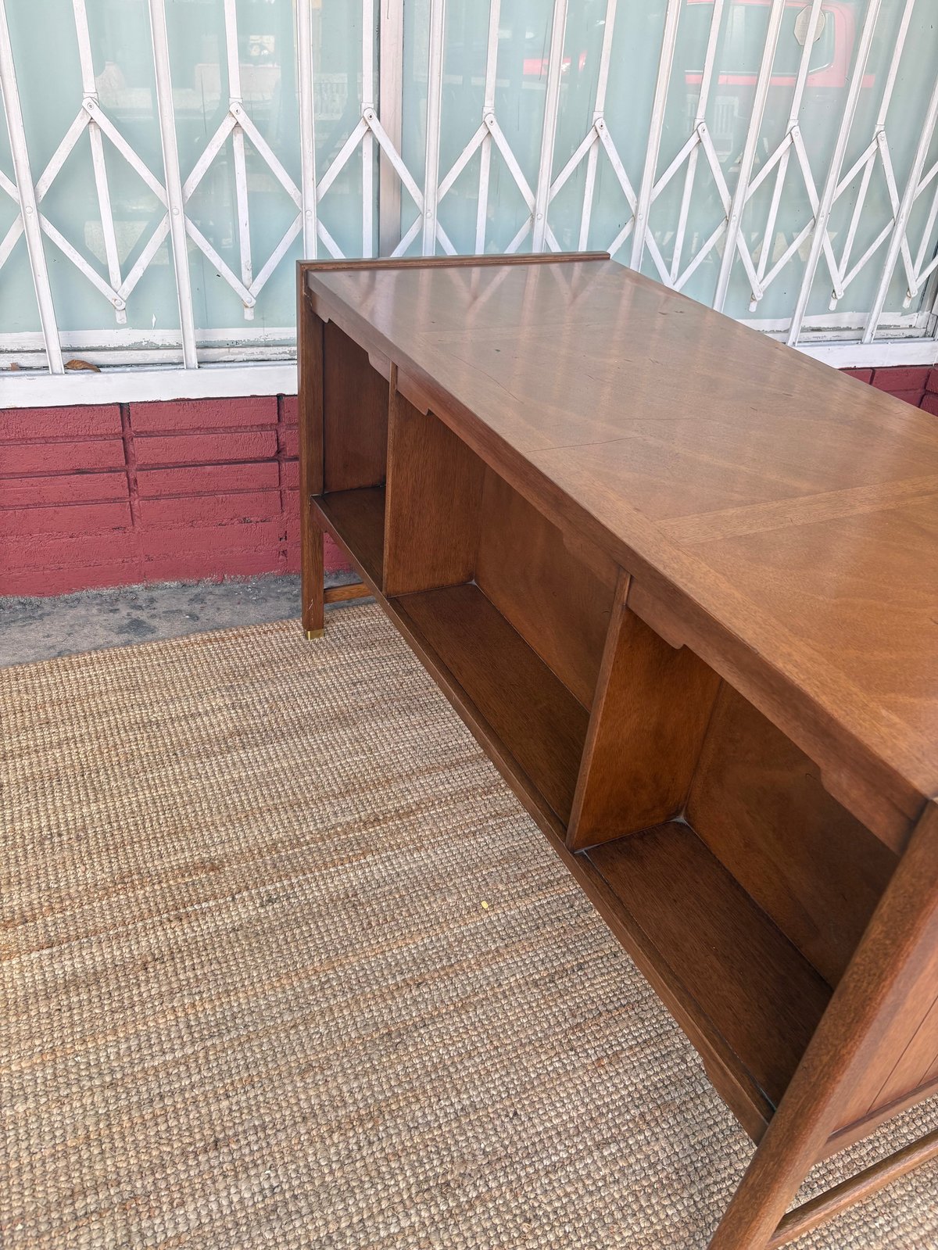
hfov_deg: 53.1
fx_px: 939
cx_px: 469
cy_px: 625
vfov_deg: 67.3
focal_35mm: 26
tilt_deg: -30.4
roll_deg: -5.7
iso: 40
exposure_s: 1/302
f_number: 1.6
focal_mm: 5.96
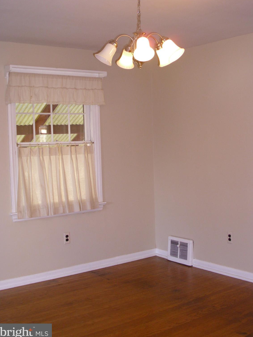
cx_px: 125
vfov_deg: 41.2
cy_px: 170
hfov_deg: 31.5
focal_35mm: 46
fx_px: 448
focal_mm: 7.52
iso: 200
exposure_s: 1/60
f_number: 3.3
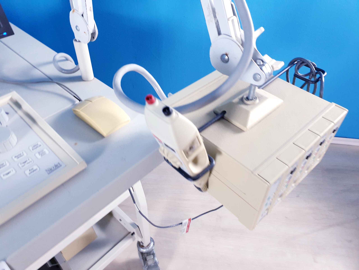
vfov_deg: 53.1
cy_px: 135
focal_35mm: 26
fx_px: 270
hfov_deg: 67.3
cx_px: 180
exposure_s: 1/50
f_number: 2.4
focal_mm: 4.3
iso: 160
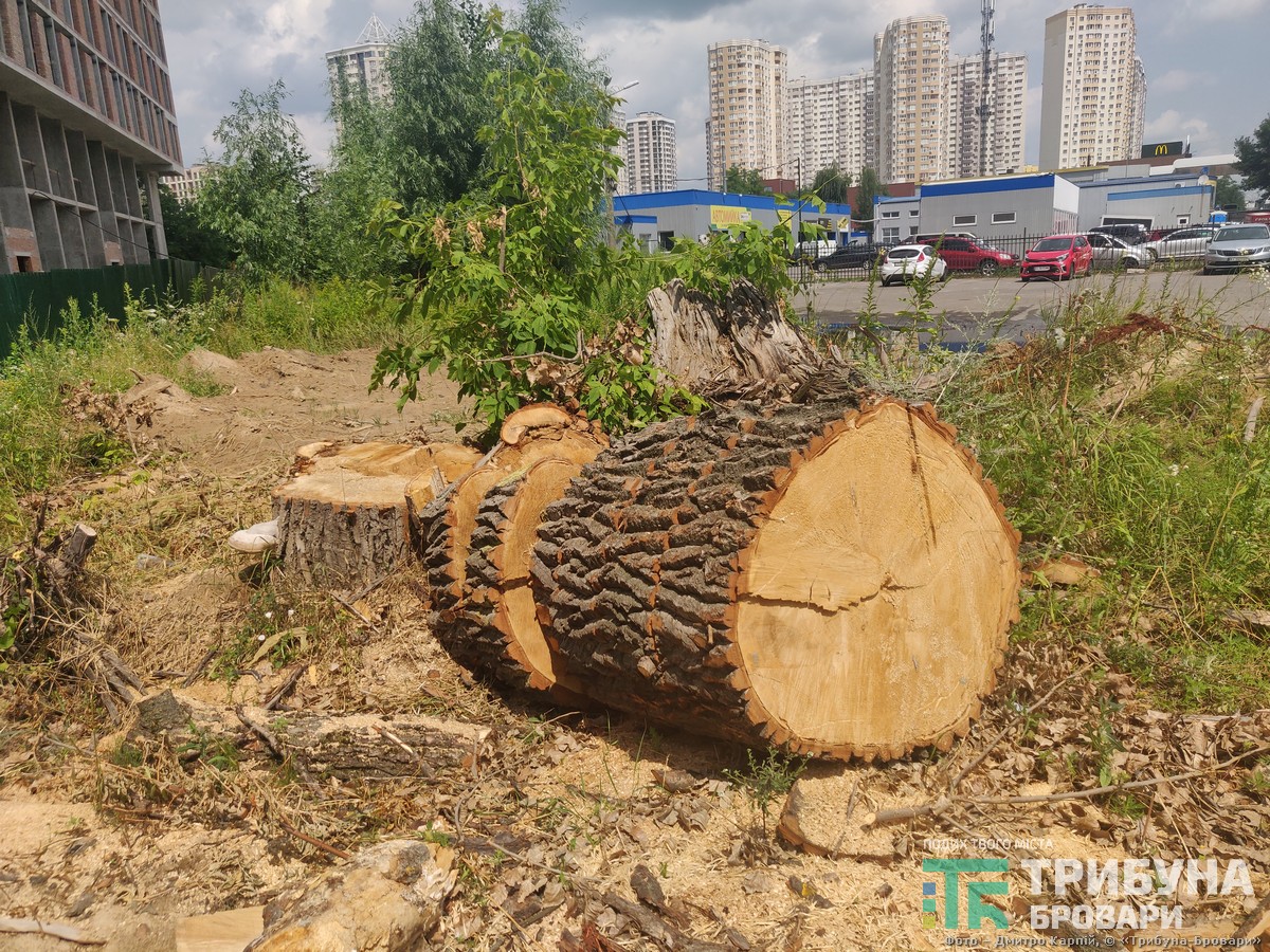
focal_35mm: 25
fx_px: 917
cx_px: 635
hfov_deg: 69.4
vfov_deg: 54.9
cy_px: 476
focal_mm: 4.25
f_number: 1.7
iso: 100
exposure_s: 1/2107
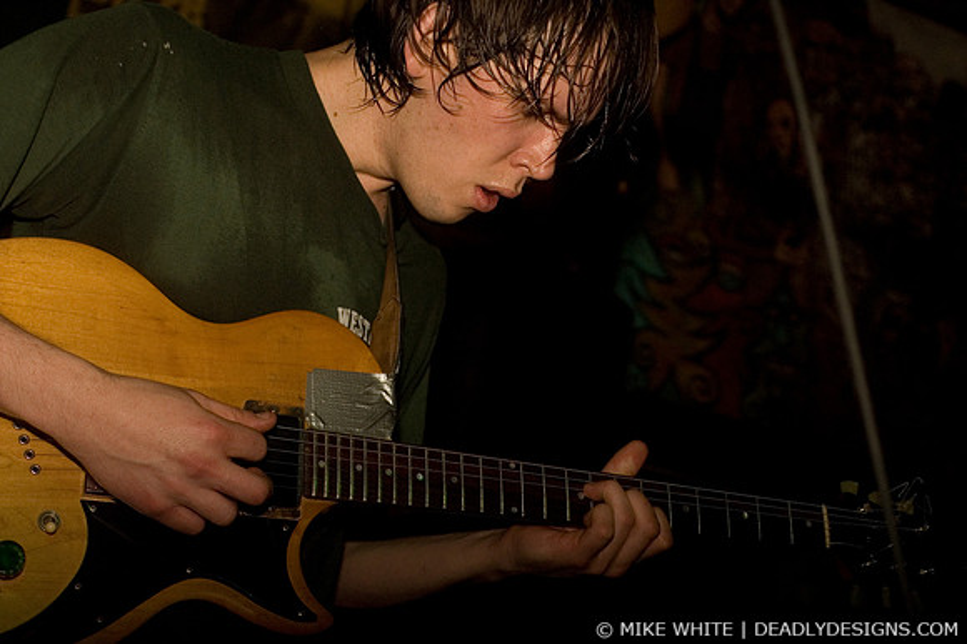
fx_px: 1409
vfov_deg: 25.7
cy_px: 322
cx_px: 484
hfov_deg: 37.9
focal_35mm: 52
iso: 800
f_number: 2.8
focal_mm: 35
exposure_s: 1/30
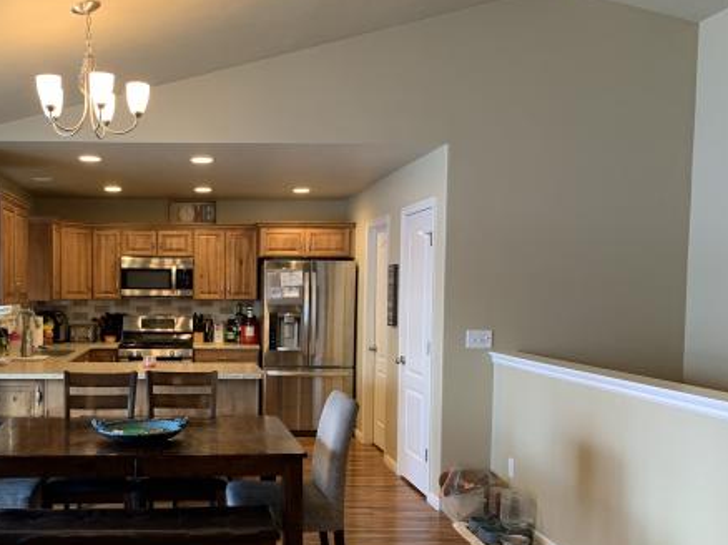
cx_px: 203
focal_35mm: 38
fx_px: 799
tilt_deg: -4.7
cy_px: 352
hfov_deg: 47.6
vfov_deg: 37.4
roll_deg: -0.4
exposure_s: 1/60
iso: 160
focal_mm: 4.25
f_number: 1.8
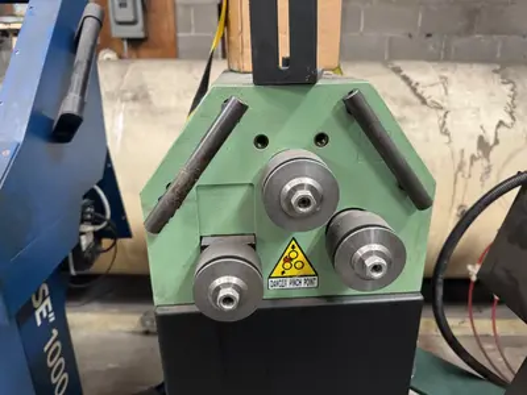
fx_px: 365
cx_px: 264
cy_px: 198
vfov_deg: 56.8
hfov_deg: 71.6
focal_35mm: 24
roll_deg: -0.6
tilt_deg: -21.5
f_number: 1.78
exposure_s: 1/60
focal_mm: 6.76
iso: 640
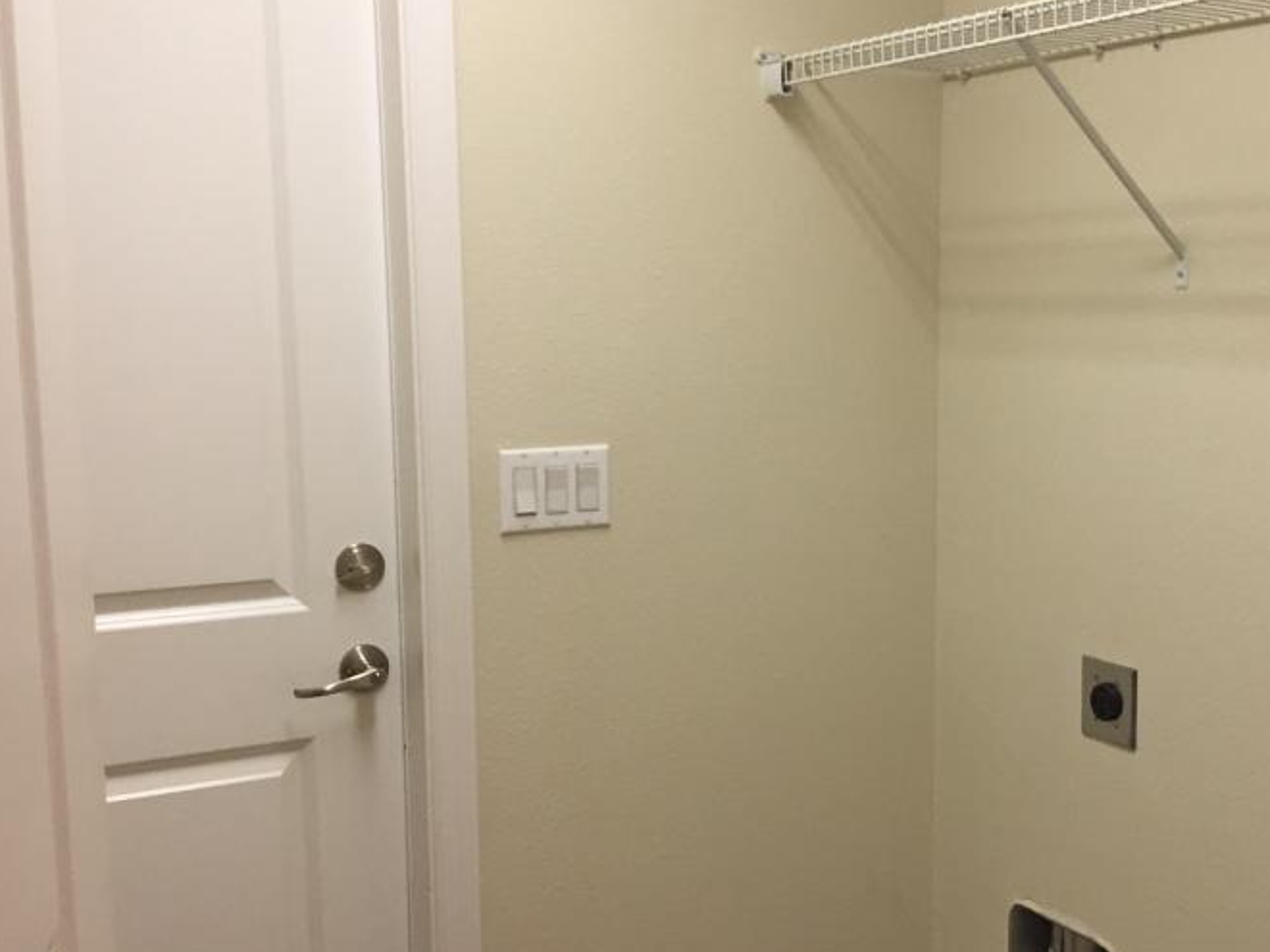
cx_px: 881
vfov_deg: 32.1
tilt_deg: -8.0
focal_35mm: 45
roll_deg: -0.5
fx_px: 1651
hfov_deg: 41.3
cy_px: 544
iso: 50
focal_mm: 4.15
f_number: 2.2
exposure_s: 1/30
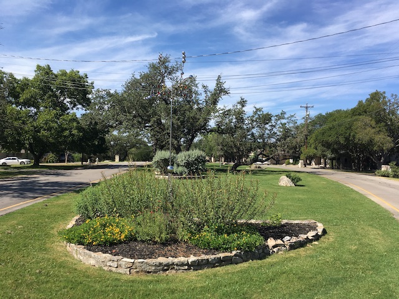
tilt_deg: +0.0
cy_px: 150
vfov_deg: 48.2
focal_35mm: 29
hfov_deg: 61.7
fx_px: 334
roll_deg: -1.0
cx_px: 200
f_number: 2.2
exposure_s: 1/1451
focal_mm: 4.15
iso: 25
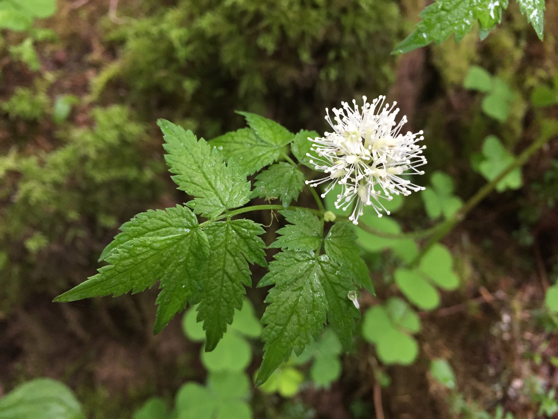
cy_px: 210
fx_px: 467
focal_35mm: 29
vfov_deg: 48.2
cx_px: 279
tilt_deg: -49.1
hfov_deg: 61.7
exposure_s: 1/30
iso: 100
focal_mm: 4.15
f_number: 2.2
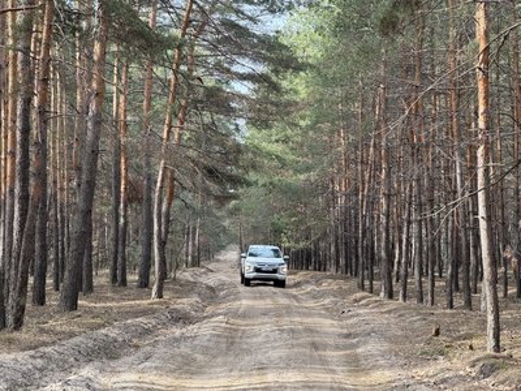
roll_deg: +1.2
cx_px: 260
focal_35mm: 77
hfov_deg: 25.3
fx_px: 1159
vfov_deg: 19.1
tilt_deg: +4.2
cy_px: 196
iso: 40
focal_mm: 9
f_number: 2.8
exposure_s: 1/99
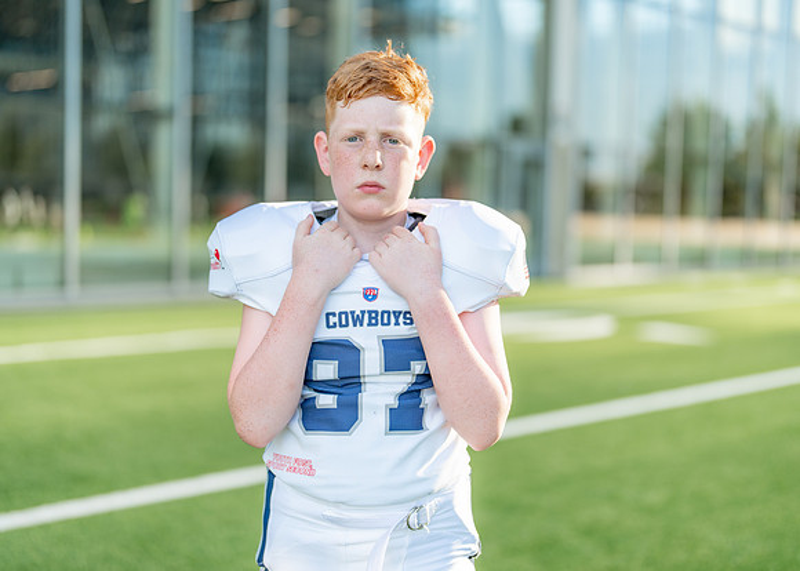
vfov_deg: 26.9
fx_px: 1194
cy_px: 286
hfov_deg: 37.0
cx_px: 400
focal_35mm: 53
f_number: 1.2
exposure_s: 1/2000
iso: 100
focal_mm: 50
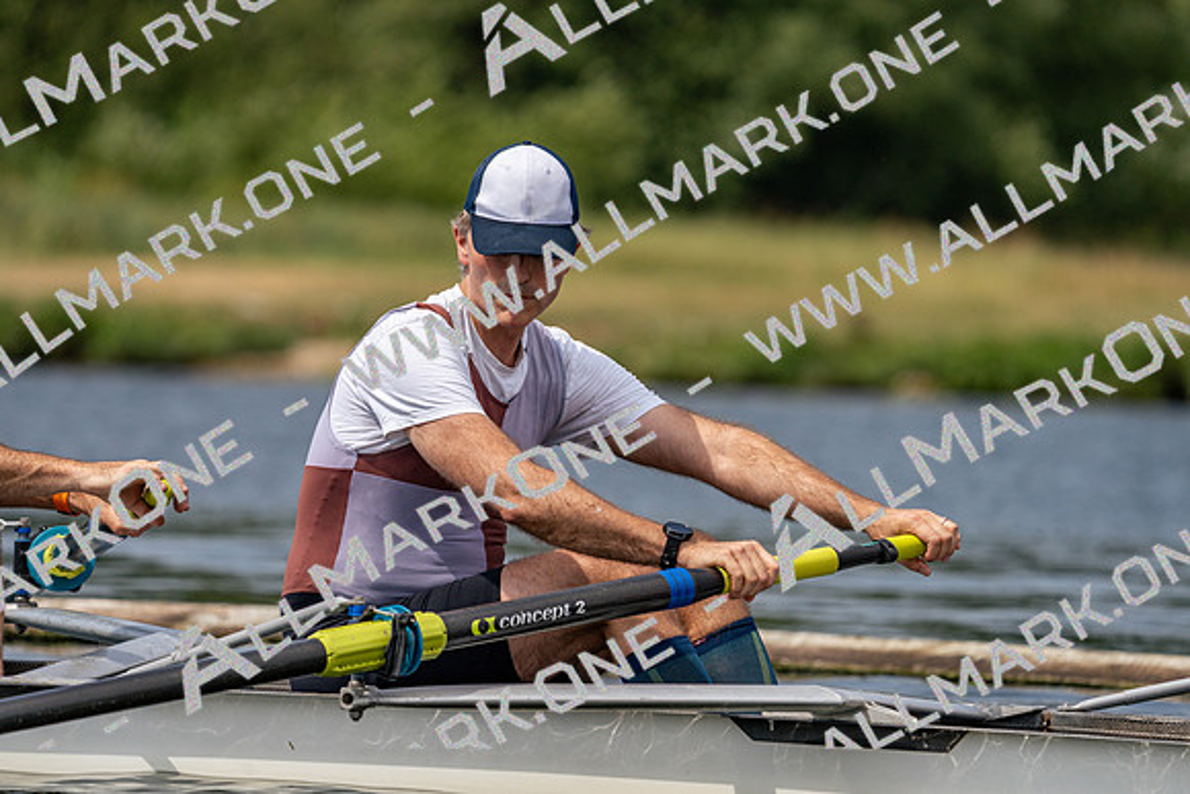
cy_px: 397
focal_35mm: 391
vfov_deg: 3.5
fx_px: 12927
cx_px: 595
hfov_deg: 5.3
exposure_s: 1/1600
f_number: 6.3
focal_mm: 391
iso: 200
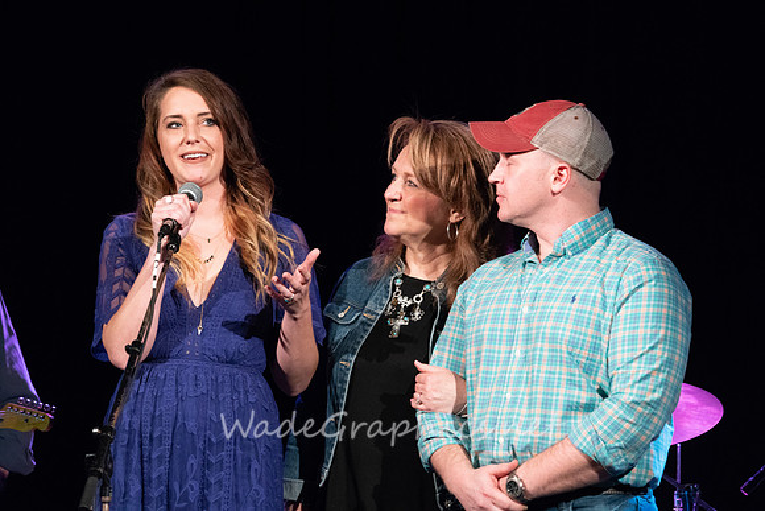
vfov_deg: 8.4
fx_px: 3464
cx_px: 382
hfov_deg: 12.6
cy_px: 256
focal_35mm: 163
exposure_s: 1/125
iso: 6400
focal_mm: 163
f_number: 6.3
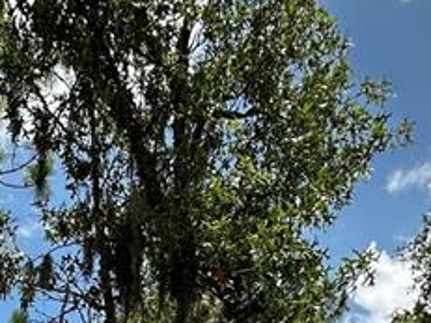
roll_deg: +2.8
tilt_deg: +13.6
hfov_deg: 30.4
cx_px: 78
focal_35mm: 62
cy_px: 560
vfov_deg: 18.9
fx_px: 772
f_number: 2.2
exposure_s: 1/824
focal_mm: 2.22
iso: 40
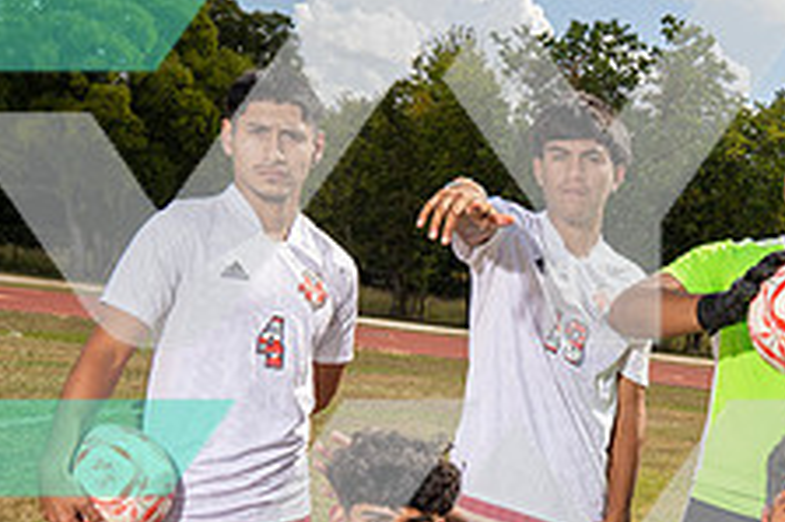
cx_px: 760
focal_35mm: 70
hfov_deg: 27.4
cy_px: 587
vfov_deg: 18.6
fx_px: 1525
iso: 100
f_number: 8
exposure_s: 1/250
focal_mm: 27
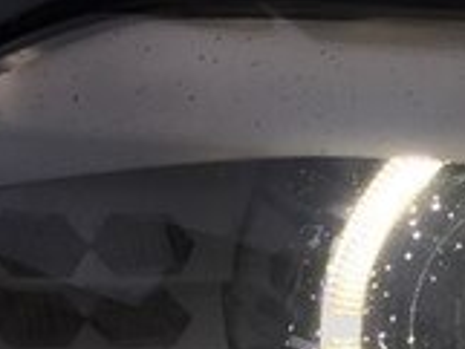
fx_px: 1600
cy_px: 431
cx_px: 835
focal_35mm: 119
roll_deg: +5.5
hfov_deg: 14.5
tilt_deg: -17.4
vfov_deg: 12.2
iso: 32
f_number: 2.2
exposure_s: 1/218
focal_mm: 4.15
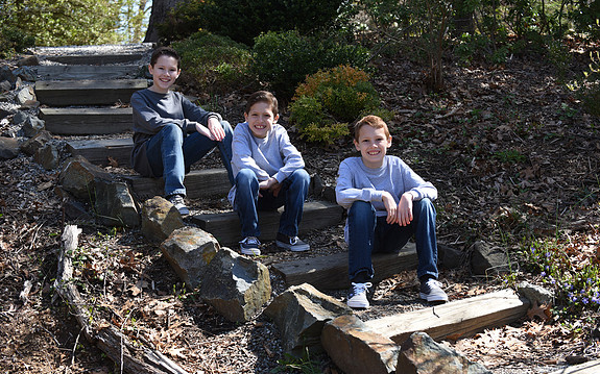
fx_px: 1177
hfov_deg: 28.6
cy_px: 192
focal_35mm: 72
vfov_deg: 18.1
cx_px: 298
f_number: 6.3
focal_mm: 70
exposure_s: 1/200
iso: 160
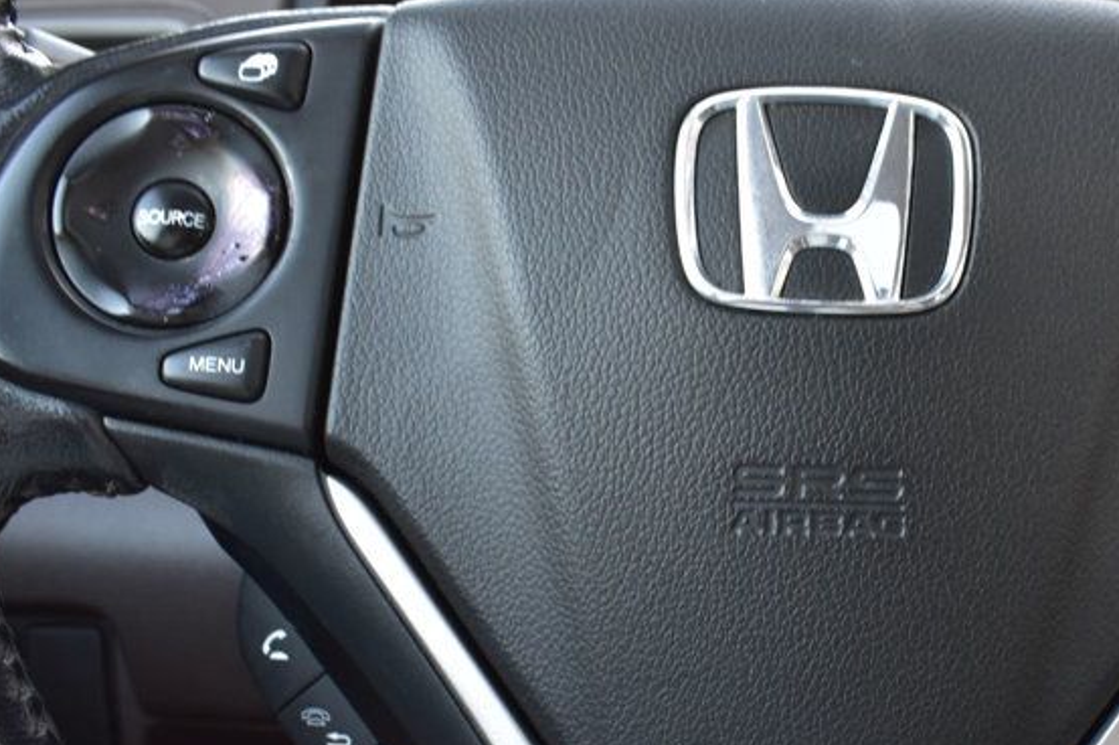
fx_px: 1553
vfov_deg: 26.7
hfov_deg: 38.6
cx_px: 832
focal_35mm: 50
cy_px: 520
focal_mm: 18
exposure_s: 1/15
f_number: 6.3
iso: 800
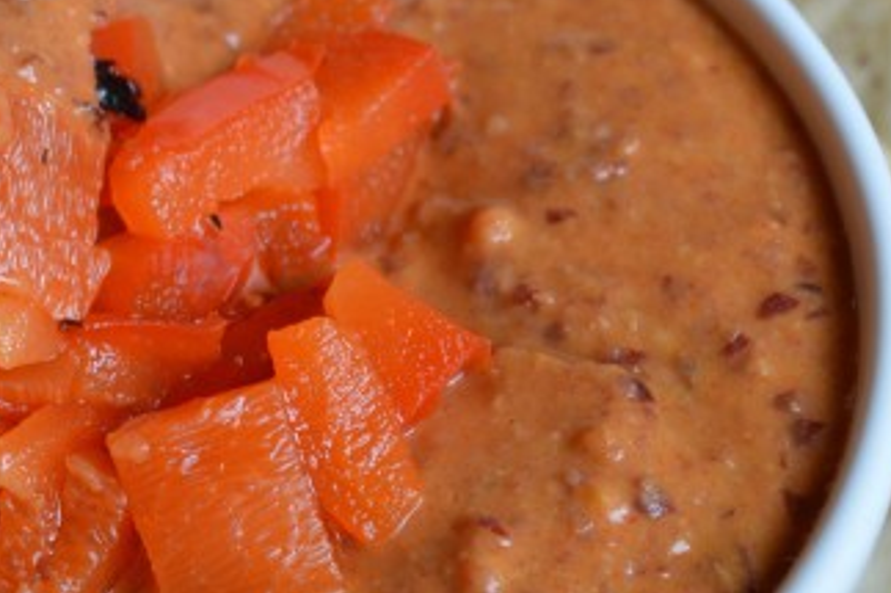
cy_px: 79
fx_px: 2350
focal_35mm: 95
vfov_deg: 14.3
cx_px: 28
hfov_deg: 20.8
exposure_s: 1/40
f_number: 6.3
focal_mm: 20
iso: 400
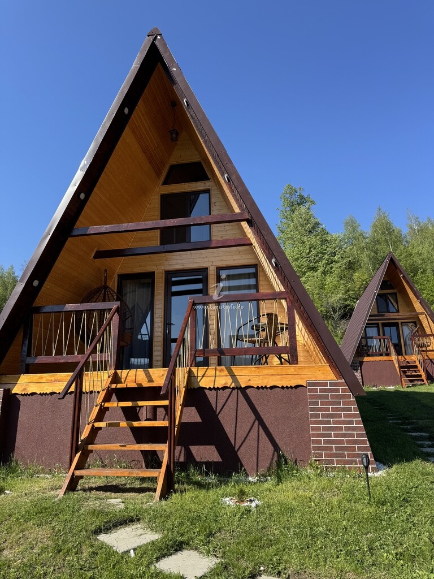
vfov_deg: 71.6
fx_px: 401
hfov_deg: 56.8
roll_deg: +0.2
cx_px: 217
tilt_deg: +15.9
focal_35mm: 24
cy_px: 290
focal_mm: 6.76
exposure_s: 1/2252
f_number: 1.78
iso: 80
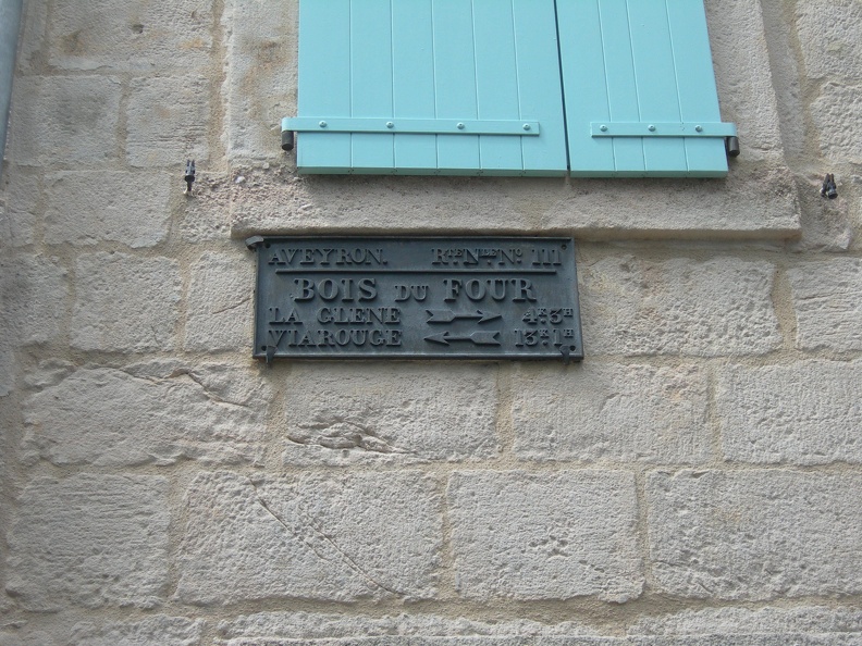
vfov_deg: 20.4
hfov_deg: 27.0
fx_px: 1793
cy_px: 323
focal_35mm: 72
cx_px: 431
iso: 50
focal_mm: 14.9
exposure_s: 1/216
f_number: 3.7
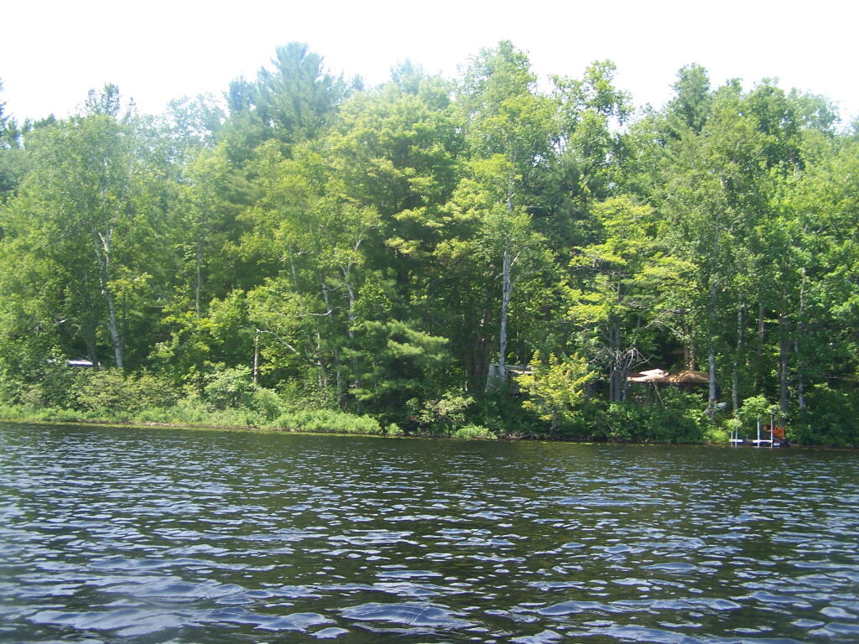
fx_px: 943
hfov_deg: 49.0
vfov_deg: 37.7
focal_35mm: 38
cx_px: 430
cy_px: 322
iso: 80
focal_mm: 6.3
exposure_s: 1/320
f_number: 2.8
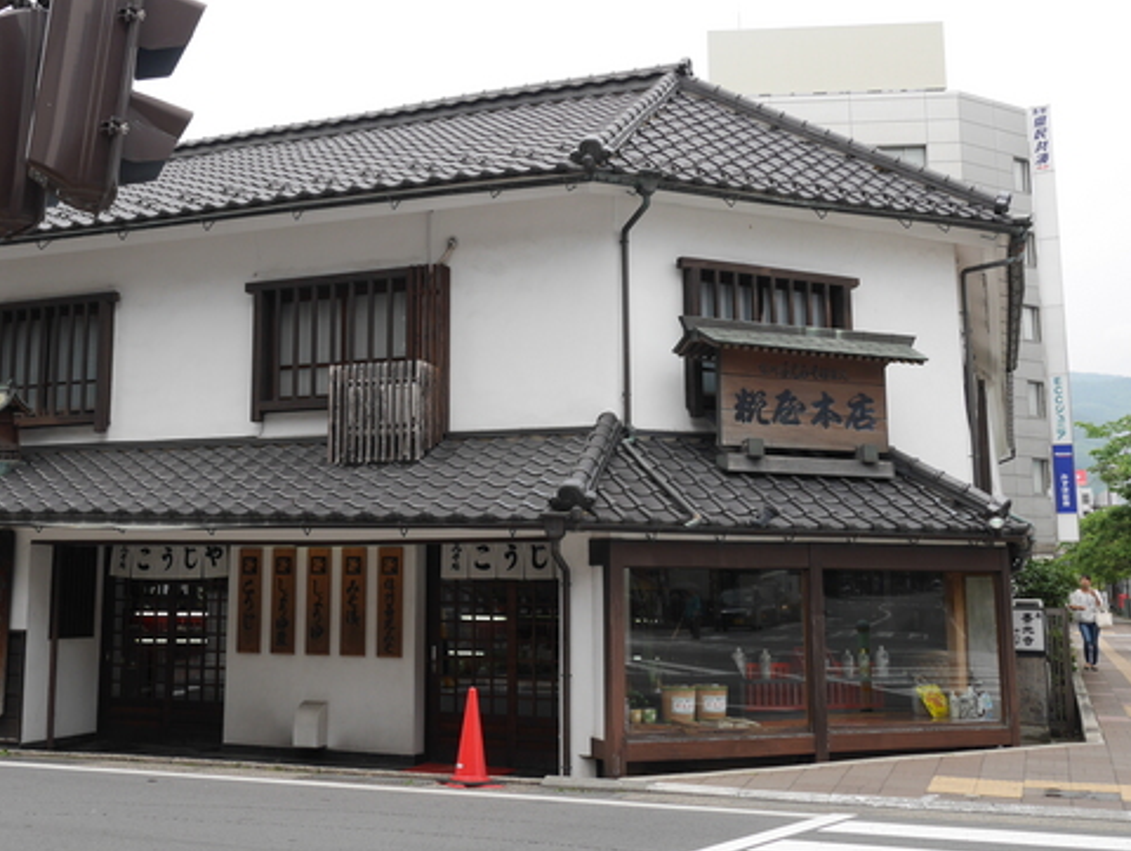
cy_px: 378
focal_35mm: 40
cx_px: 431
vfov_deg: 36.0
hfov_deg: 46.4
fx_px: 1308
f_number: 6.3
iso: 200
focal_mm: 16
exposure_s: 1/250
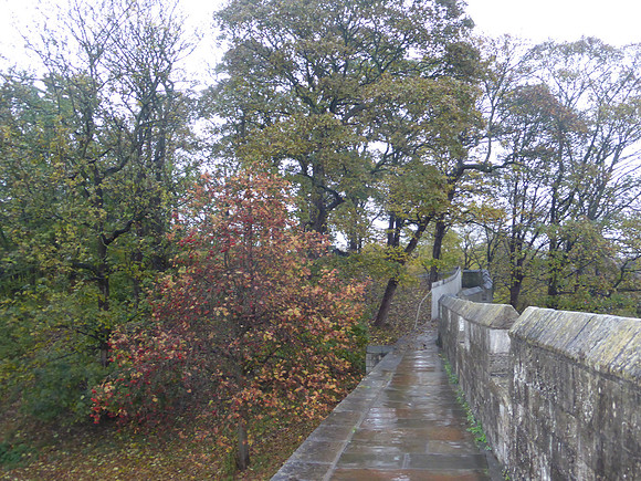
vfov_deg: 40.7
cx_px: 320
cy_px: 240
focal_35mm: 35
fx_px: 648
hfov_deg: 52.6
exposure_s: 1/60
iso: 400
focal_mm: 6.1
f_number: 3.7
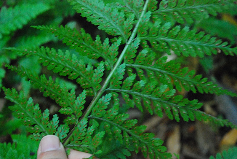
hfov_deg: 21.9
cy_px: 80
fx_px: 613
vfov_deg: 14.8
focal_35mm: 93
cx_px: 118
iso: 1600
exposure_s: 1/8
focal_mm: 62
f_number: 5.6
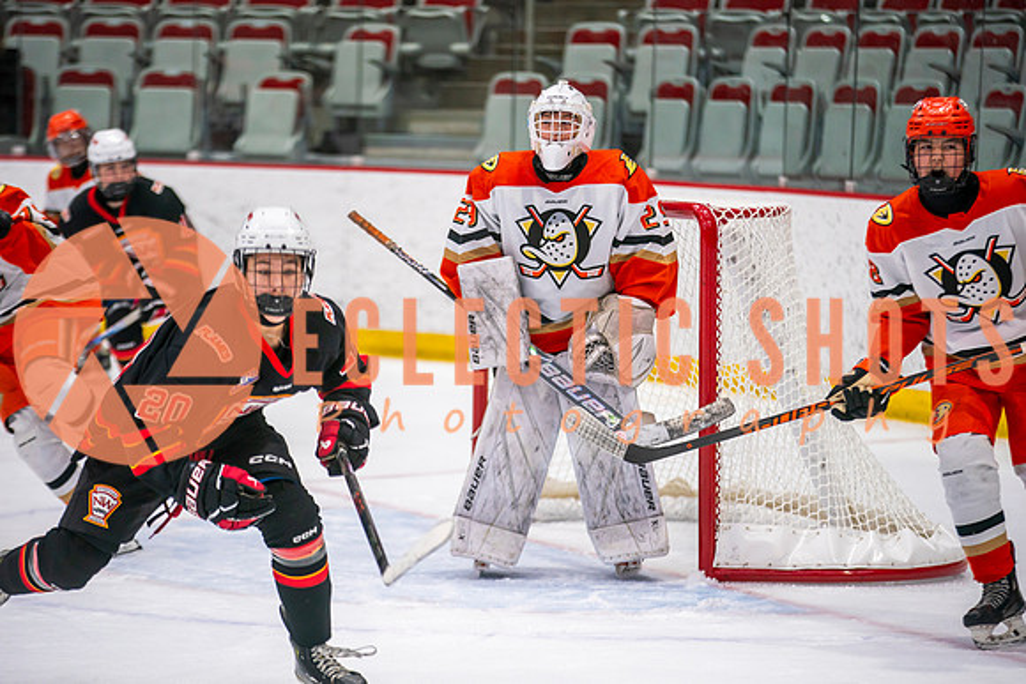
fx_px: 4800
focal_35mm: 168
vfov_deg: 8.2
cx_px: 513
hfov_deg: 12.2
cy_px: 342
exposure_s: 1/640
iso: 1000
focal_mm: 165
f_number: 2.8
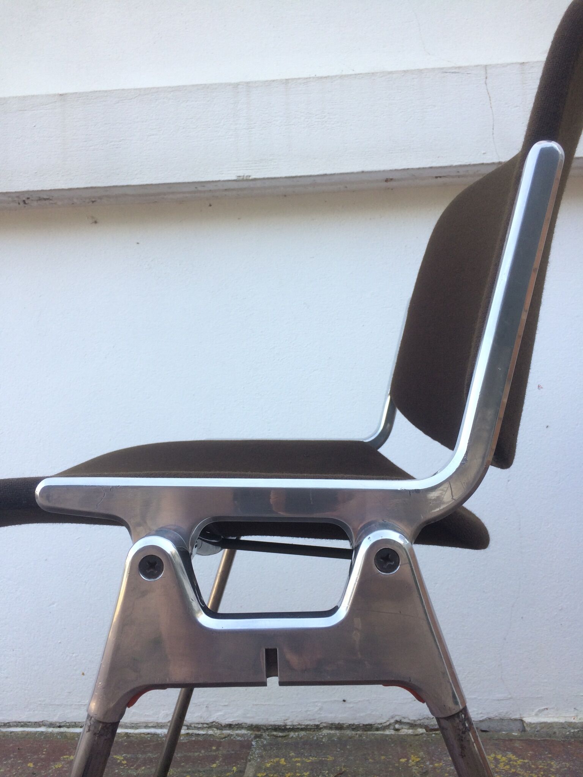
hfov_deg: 48.2
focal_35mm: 29
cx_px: 292
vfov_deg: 61.7
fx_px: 651
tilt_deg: +1.3
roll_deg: +2.0
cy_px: 388
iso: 32
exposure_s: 1/192
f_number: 2.2
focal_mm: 4.15
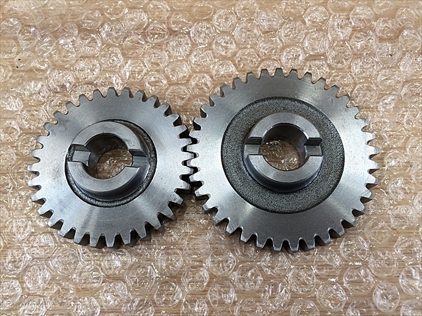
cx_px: 211
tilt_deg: -73.3
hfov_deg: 61.7
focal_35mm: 29
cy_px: 158
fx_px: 354
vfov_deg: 48.2
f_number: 2.2
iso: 50
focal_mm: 4.15
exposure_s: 1/30
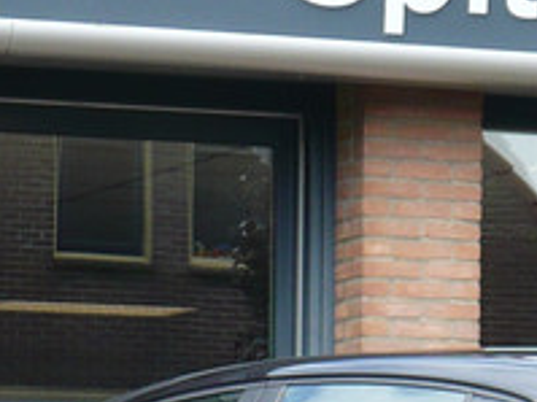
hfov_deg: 6.9
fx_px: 4434
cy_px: 486
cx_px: 451
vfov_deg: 5.2
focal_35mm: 286
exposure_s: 1/250
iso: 100
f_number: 3.1
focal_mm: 9.9
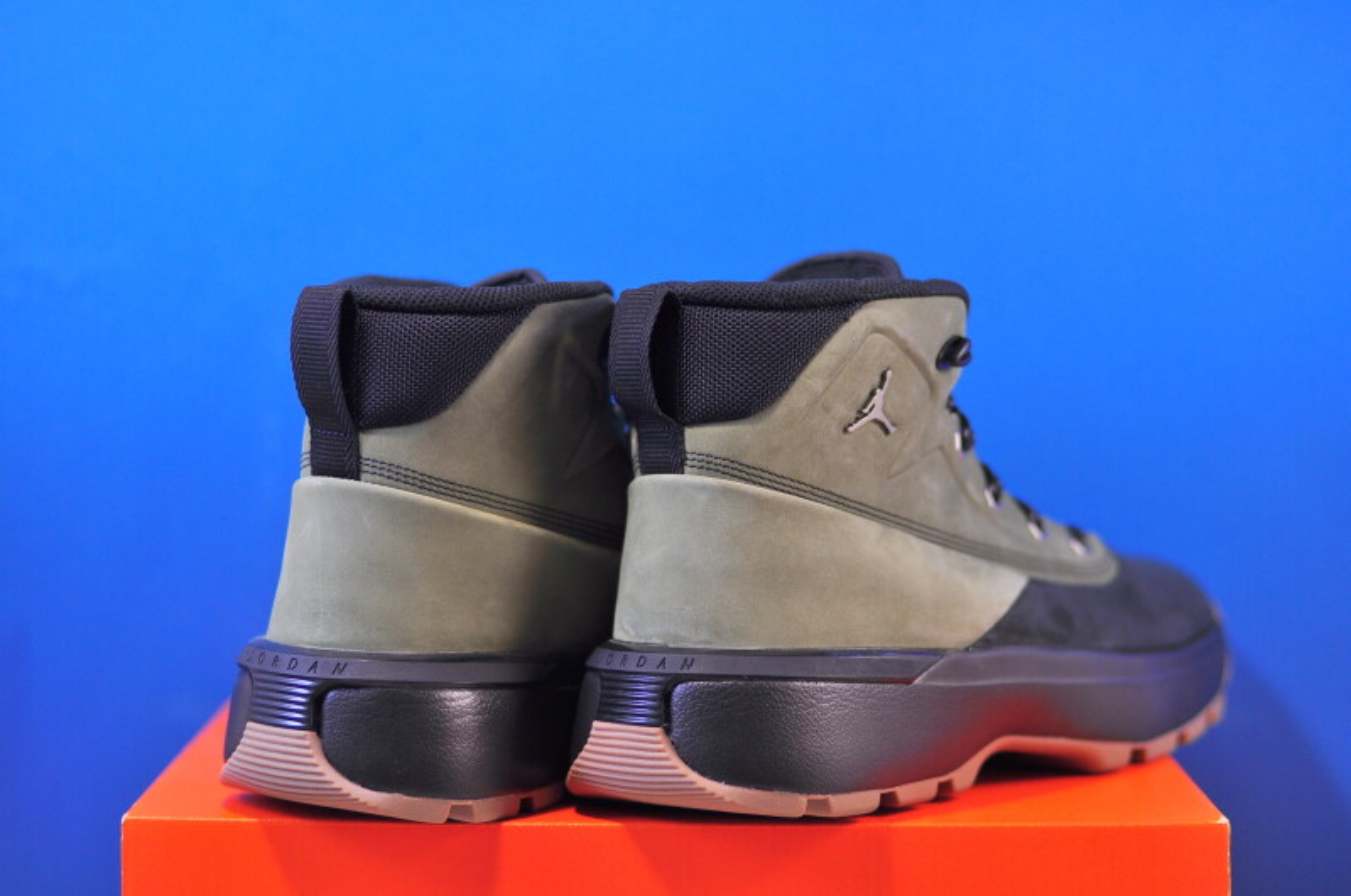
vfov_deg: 18.1
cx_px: 676
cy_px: 448
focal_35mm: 75
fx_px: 2811
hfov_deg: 27.0
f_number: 2
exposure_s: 1/320
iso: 250
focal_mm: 50
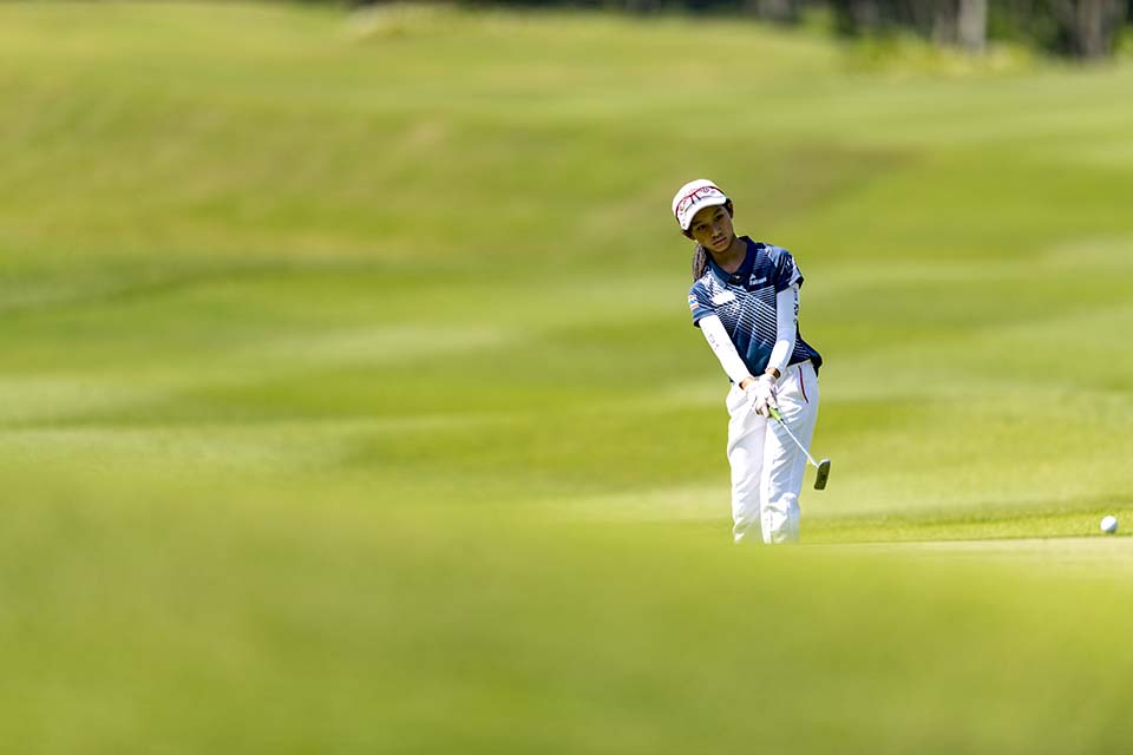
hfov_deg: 5.2
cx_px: 566
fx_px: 12588
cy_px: 378
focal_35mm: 400
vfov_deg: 3.4
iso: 100
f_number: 3.2
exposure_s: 1/5000
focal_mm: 400
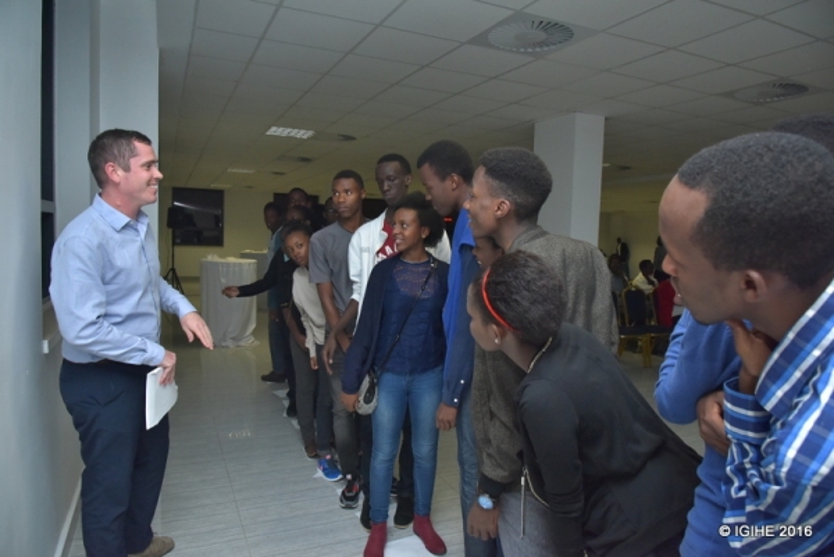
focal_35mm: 24
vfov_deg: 53.2
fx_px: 556
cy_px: 278
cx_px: 417
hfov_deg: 73.7
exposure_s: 1/250
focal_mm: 24
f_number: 7.1
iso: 2500
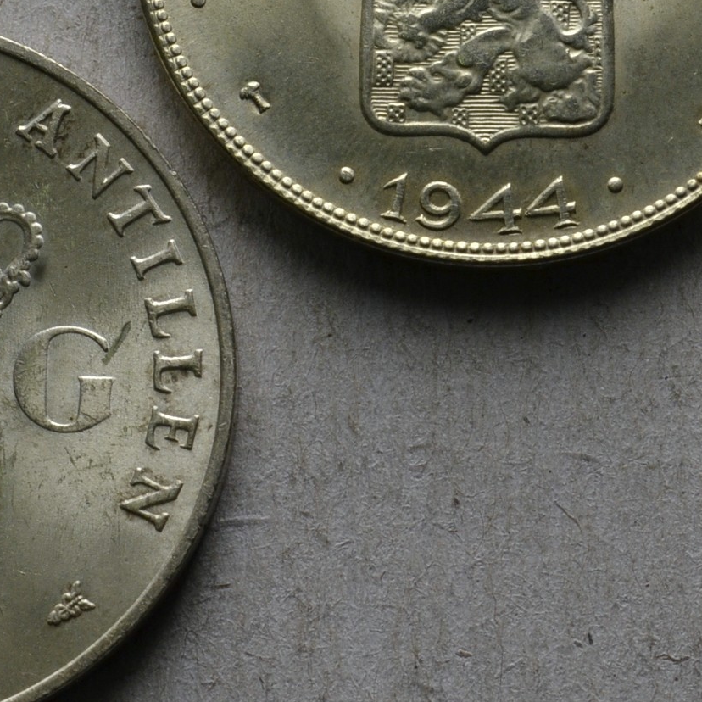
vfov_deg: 11.0
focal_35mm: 159
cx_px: 410
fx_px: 3648
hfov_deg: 11.0
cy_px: 184
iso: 400
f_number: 14
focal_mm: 42
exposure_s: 1/250
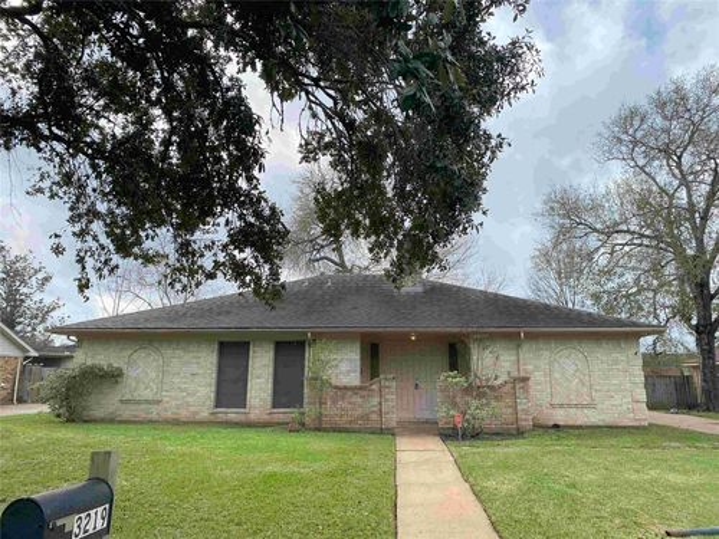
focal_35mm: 26
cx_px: 360
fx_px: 540
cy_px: 270
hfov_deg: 67.3
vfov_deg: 53.1
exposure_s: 1/2105
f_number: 1.8
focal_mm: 4.25
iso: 32
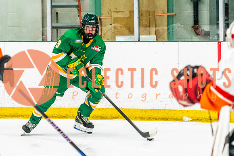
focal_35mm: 296
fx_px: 1922
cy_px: 100
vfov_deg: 4.7
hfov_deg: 7.0
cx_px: 60
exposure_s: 1/640
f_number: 2.8
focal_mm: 122
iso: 1800
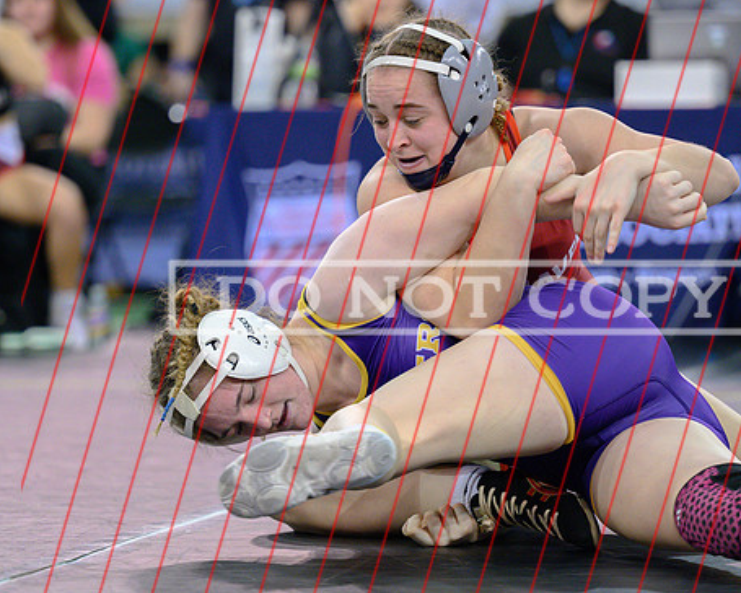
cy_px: 330
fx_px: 4562
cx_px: 373
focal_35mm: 208
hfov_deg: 9.3
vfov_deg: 7.4
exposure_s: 1/640
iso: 3200
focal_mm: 135
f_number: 2.8
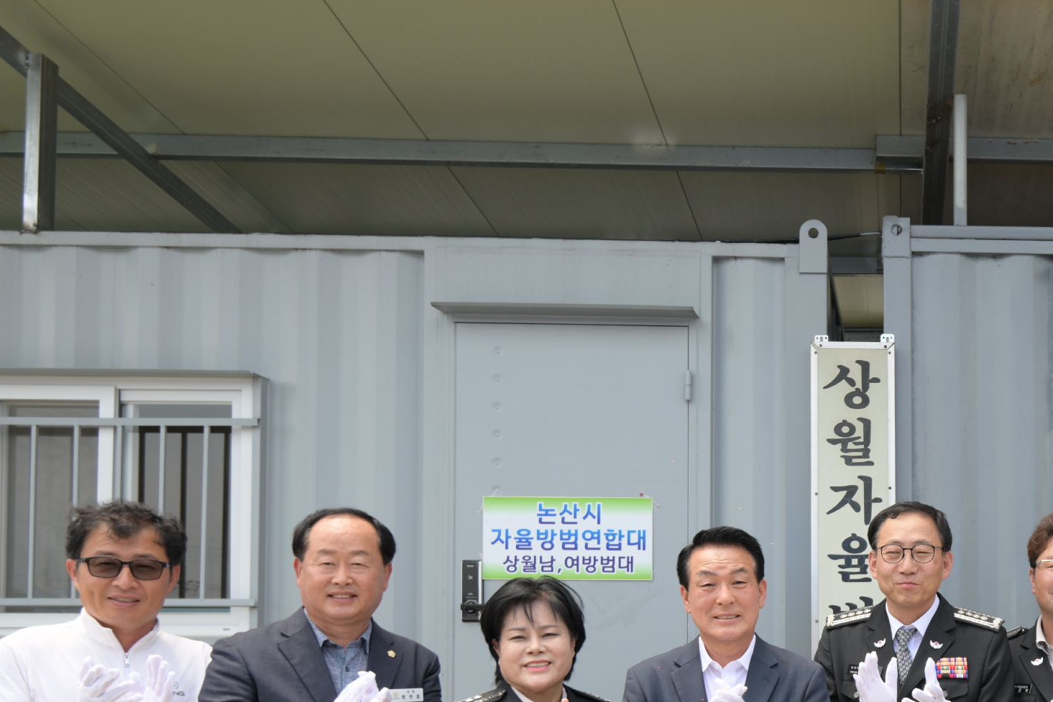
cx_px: 983
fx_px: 1258
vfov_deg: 29.9
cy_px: 633
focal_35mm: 43
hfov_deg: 41.2
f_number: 5
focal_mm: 21
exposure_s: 1/250
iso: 100
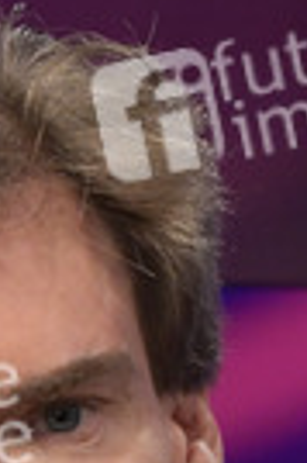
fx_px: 1603
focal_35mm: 125
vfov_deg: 15.5
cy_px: 618
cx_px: -45
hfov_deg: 10.8
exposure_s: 1/200
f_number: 6.3
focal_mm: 42
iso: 2500
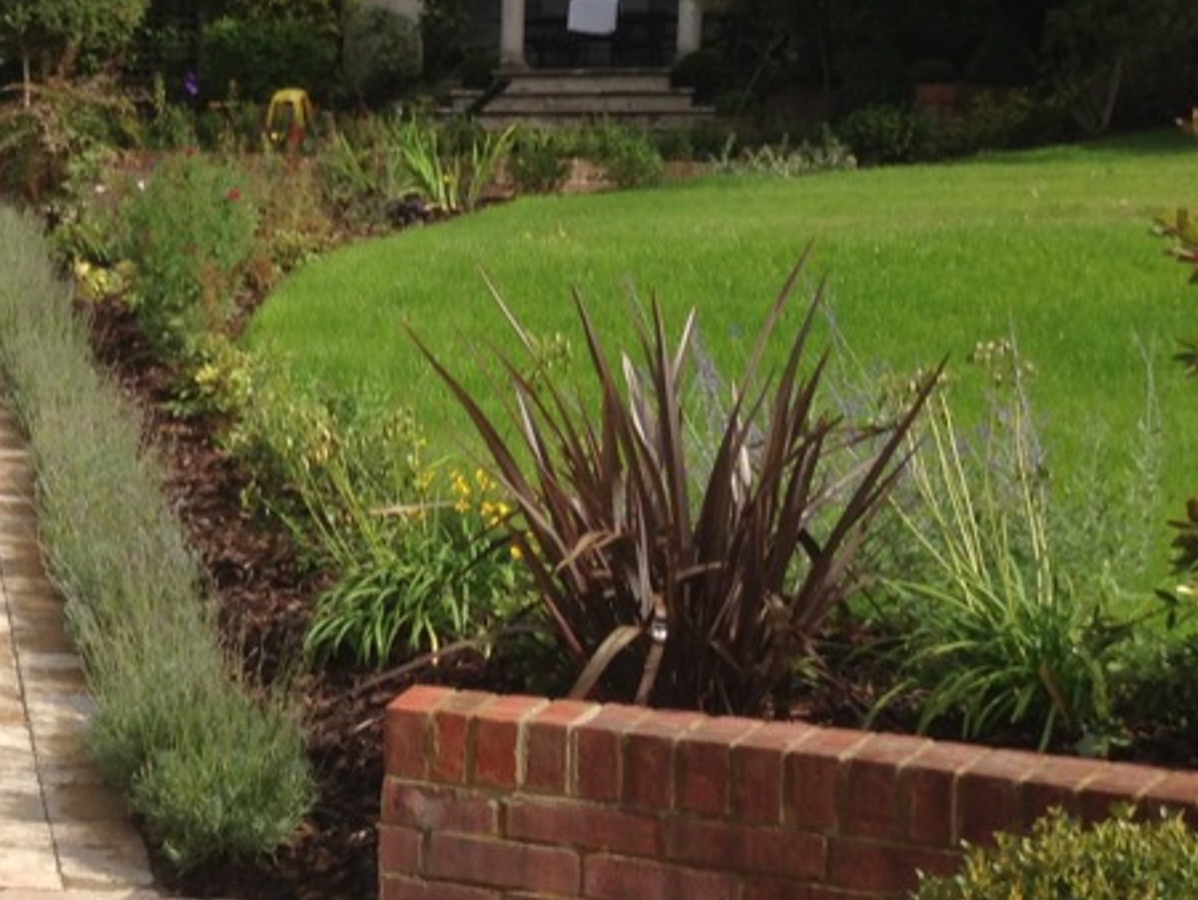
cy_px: 351
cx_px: -335
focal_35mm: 88
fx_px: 3047
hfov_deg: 20.4
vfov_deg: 16.8
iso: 50
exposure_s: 1/1153
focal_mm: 4.13
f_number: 2.4
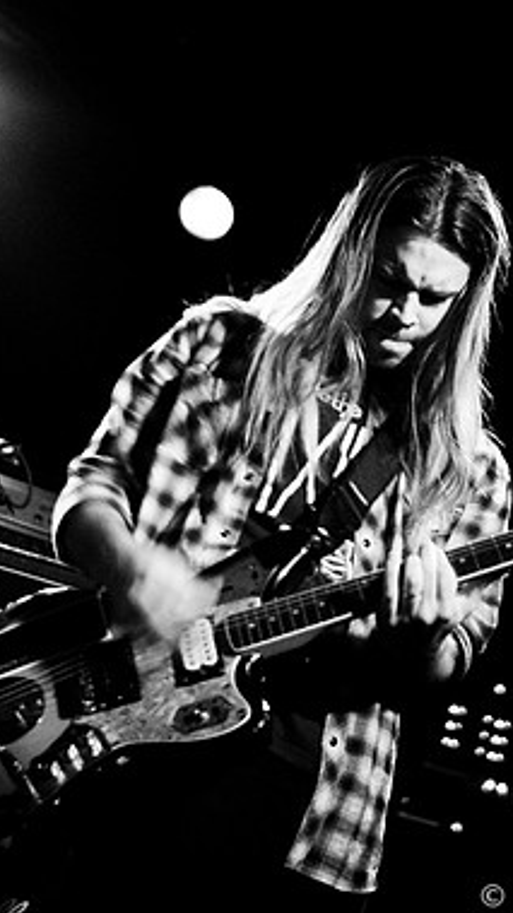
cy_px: 452
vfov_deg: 29.4
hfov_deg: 16.7
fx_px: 1742
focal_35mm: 72
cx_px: 316
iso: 1000
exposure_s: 1/60
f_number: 1.6
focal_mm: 30
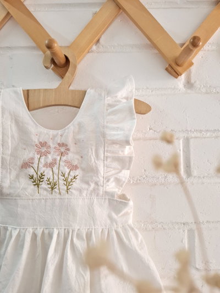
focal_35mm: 23
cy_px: 146
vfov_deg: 73.9
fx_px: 195
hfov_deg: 58.9
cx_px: 110
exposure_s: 1/100
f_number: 1.8
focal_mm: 5.54
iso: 200
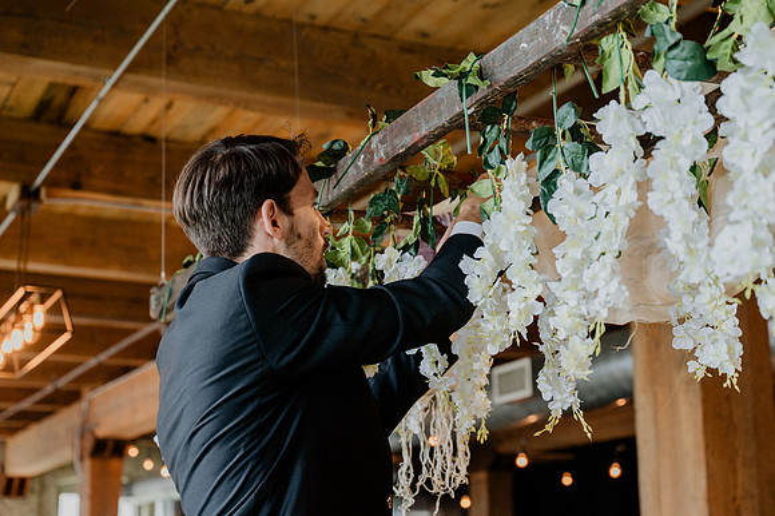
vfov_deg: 22.2
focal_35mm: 61
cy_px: 258
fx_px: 1315
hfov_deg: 32.8
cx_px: 388
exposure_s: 1/200
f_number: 4.5
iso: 1250
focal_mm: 61
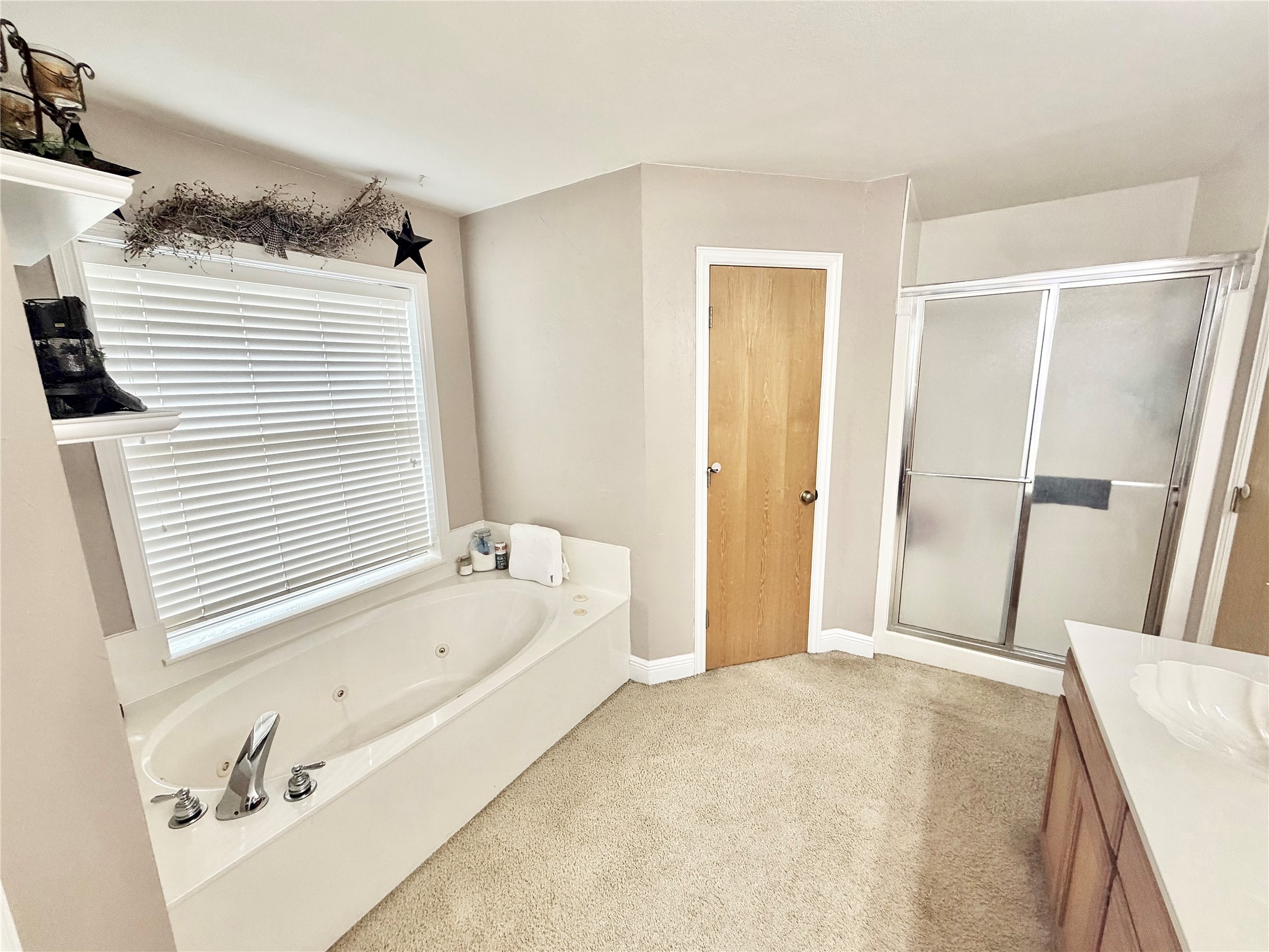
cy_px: 476
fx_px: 513
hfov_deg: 102.1
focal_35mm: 14
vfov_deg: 85.7
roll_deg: +1.7
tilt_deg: -10.1
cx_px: 634
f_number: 2.2
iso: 200
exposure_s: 1/60
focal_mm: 2.22
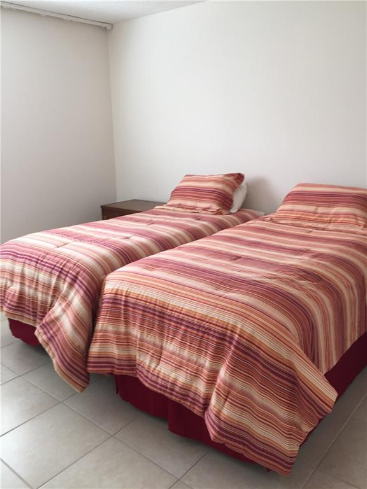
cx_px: 184
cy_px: 244
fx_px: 410
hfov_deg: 48.2
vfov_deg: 61.7
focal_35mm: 29
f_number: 2.2
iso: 32
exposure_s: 1/60
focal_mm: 4.15
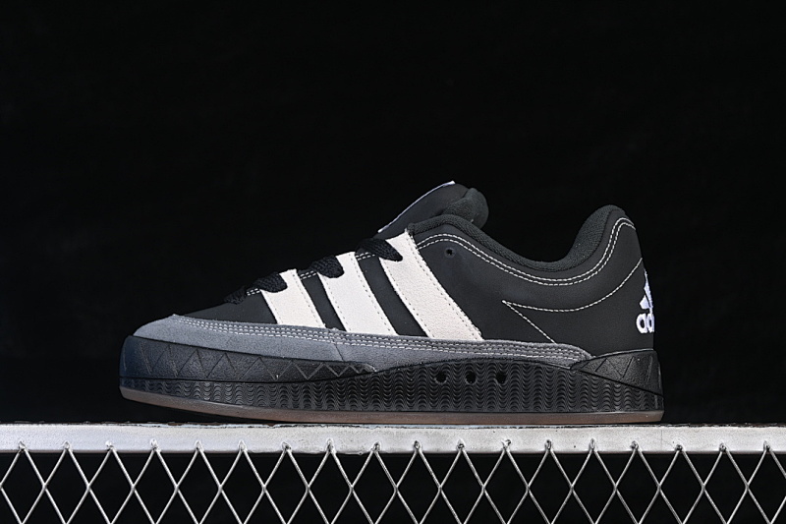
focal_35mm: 75
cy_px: 262
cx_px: 393
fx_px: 1637
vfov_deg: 18.2
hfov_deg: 27.0
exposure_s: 1/60
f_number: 6.3
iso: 160
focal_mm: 50
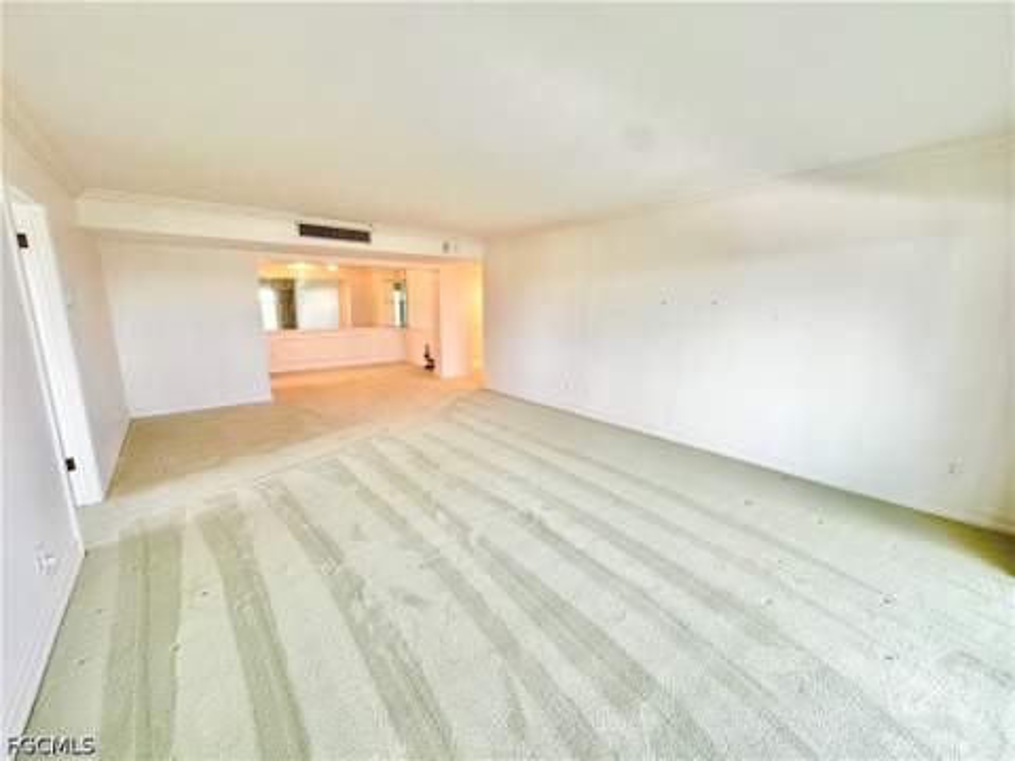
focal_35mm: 14
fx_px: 411
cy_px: 380
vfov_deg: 85.7
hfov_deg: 102.1
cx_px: 508
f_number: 2.2
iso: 125
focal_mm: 2.22
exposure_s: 1/120
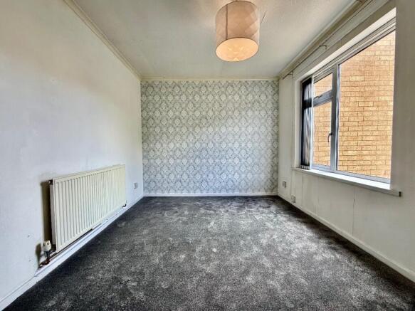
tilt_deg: -2.4
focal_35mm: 14
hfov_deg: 102.1
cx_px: 208
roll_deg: +0.8
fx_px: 168
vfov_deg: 85.7
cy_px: 156
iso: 80
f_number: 2.2
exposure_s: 1/99
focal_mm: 2.22
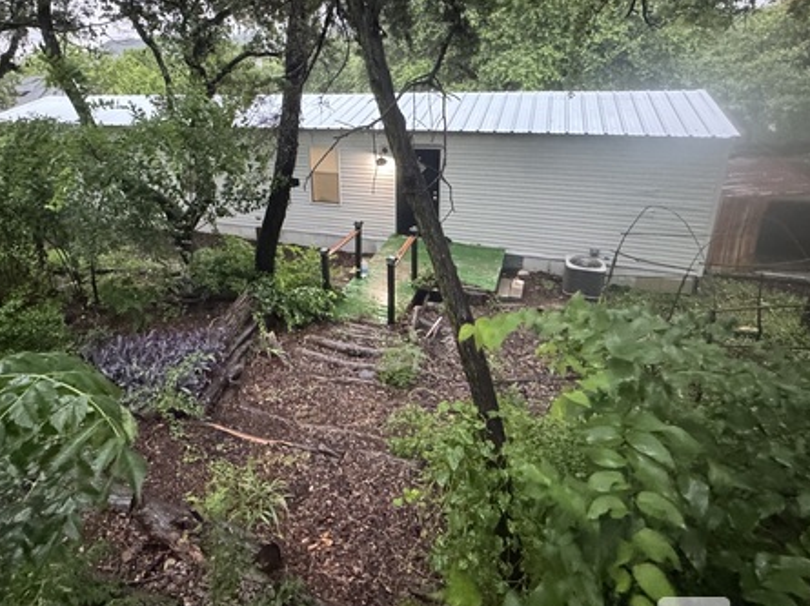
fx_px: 491
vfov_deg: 62.2
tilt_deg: -20.0
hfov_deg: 78.5
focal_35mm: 21
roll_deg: +4.0
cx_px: 345
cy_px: 215
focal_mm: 2.22
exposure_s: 1/40
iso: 1000
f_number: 2.2
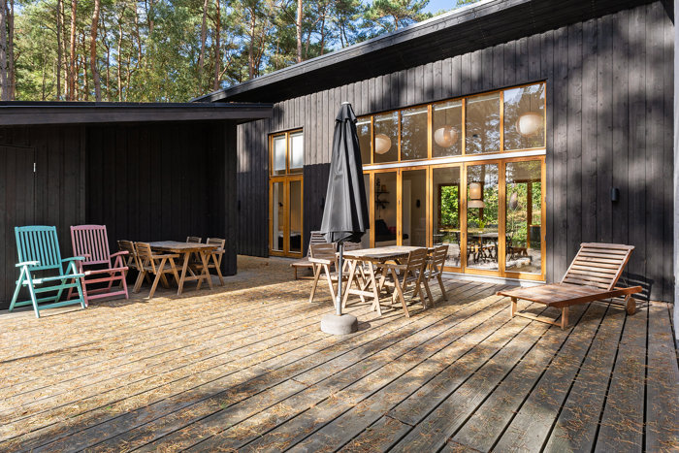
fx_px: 374
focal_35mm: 20
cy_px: 226
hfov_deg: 84.5
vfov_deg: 62.5
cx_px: 340
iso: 200
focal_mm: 13.2
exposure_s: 1/100
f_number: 8
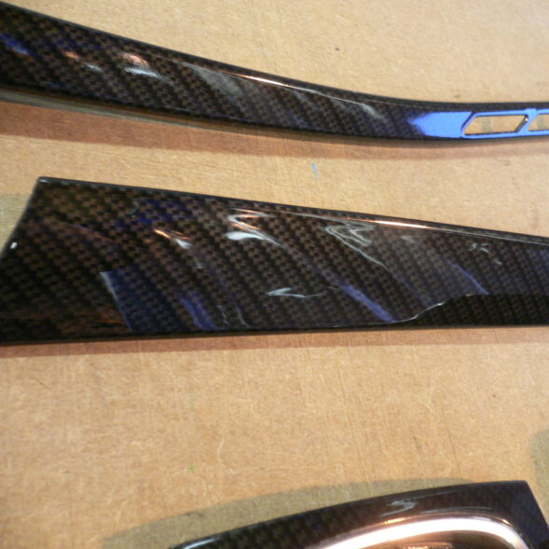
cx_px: 365
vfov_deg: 40.0
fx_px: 754
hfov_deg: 39.6
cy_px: 279
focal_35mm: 42
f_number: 2.8
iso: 200
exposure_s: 1/13
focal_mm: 5.8
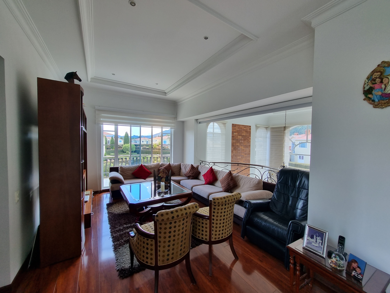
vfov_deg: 89.9
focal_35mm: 13
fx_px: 146
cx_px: 195
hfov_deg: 106.2
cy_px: 146
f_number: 2.2
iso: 50
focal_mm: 1.74
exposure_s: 1/60
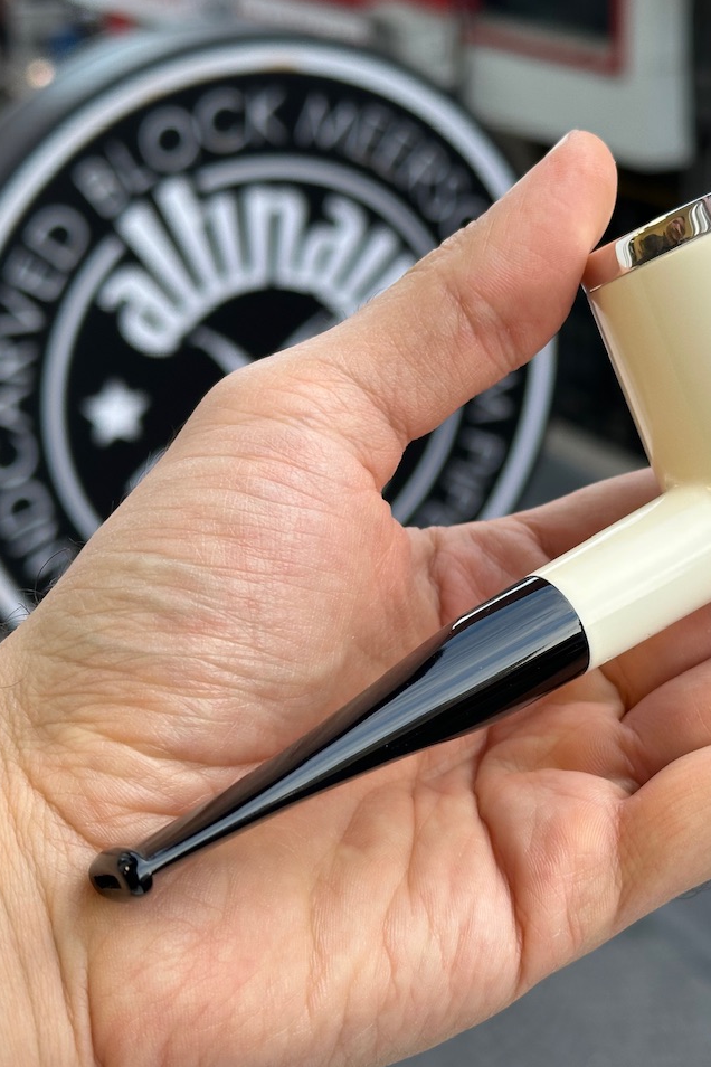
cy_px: 532
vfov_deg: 30.1
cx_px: 487
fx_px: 1985
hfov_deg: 20.2
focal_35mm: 67
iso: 50
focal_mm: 6.86
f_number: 1.78
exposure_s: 1/121
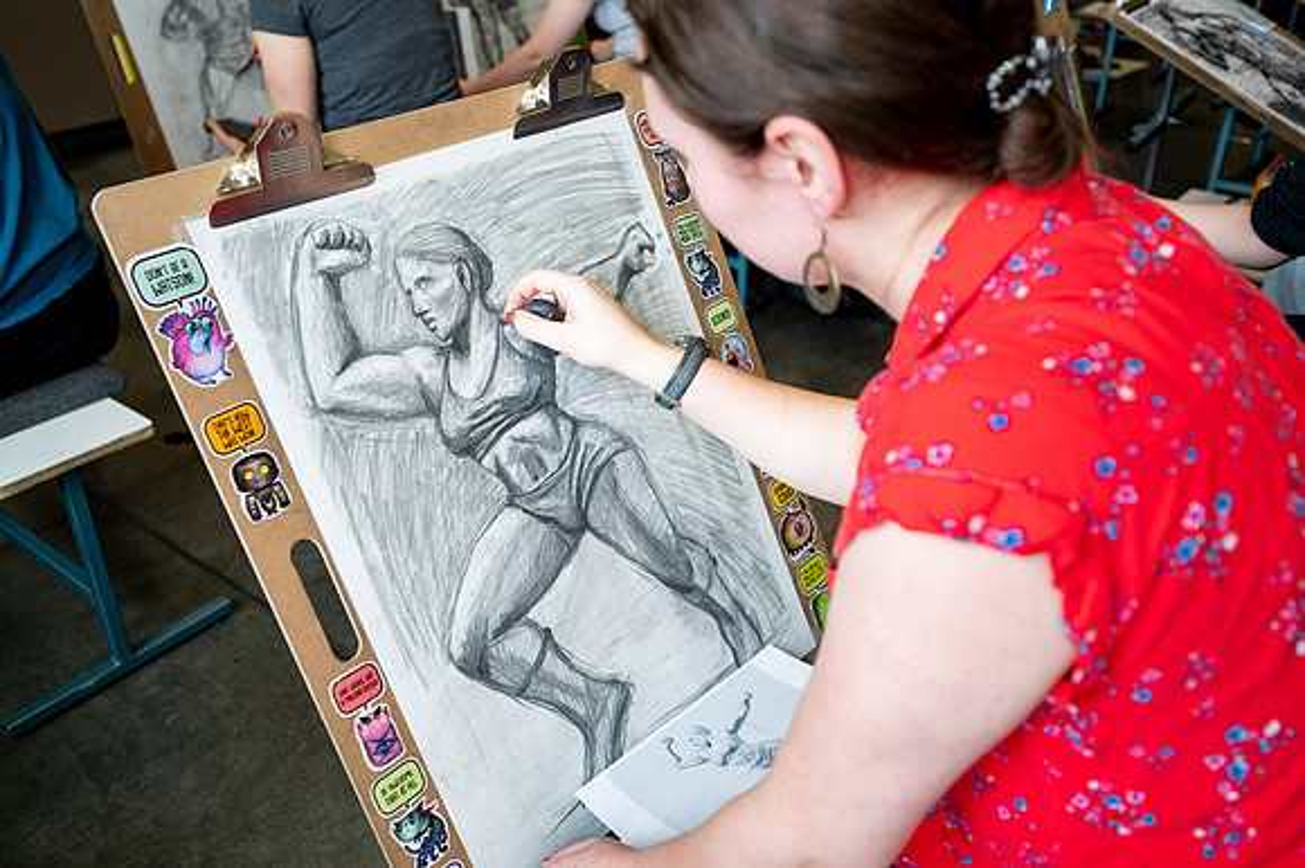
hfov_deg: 62.0
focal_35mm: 30
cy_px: 434
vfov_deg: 43.6
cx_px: 652
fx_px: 1087
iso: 800
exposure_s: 1/200
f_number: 4
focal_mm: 30
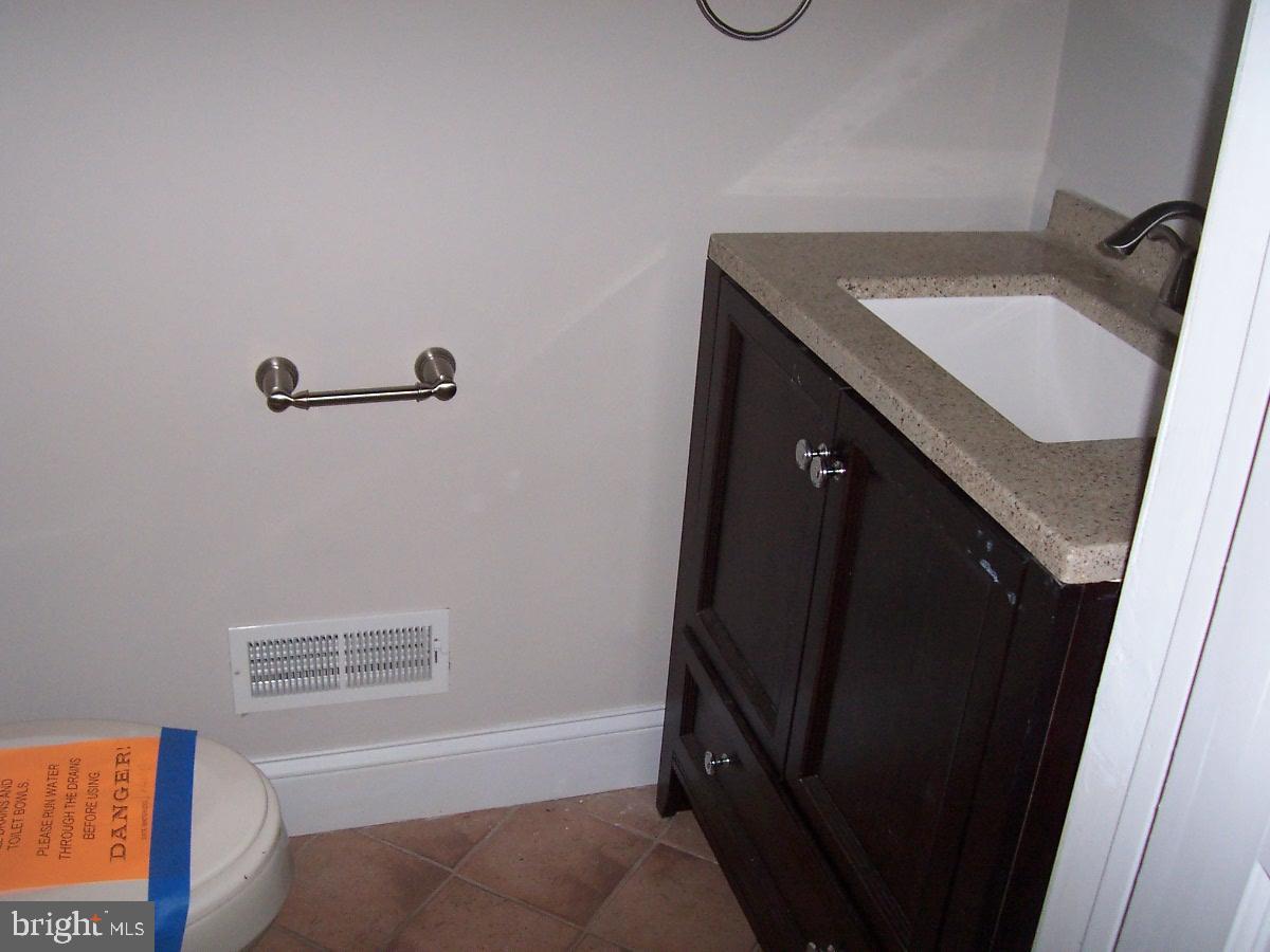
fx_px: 1357
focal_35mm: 37
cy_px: 476
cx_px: 635
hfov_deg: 50.1
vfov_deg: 38.7
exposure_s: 1/60
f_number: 2.8
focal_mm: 5.6
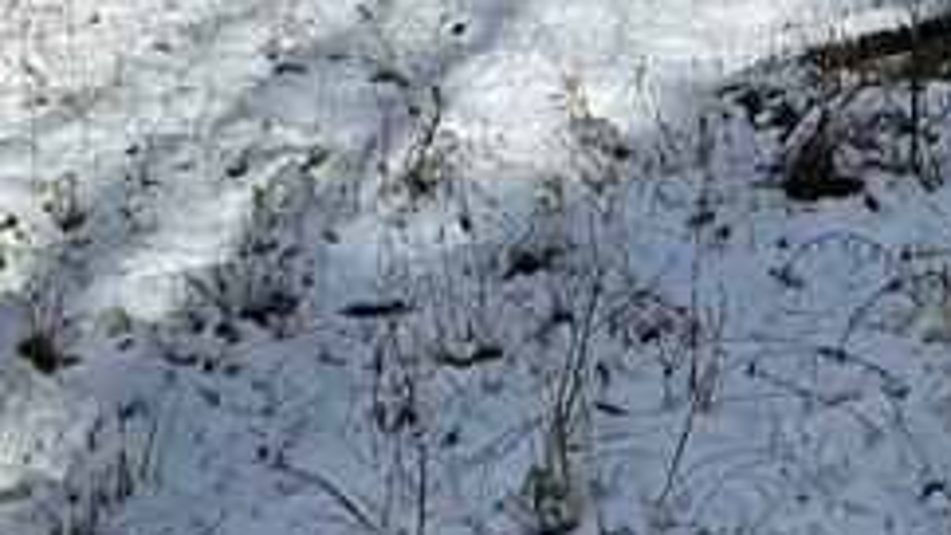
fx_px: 2824
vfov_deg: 9.5
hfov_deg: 18.7
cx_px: 898
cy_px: -779
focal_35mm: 112
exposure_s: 1/2882
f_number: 1.8
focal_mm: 5.4
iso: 25
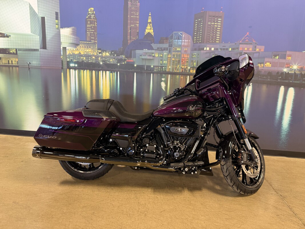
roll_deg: -2.4
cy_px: 114
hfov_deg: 71.6
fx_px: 211
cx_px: 152
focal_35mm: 24
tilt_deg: -12.9
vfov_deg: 56.8
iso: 320
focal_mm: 6.76
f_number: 1.78
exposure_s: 1/60
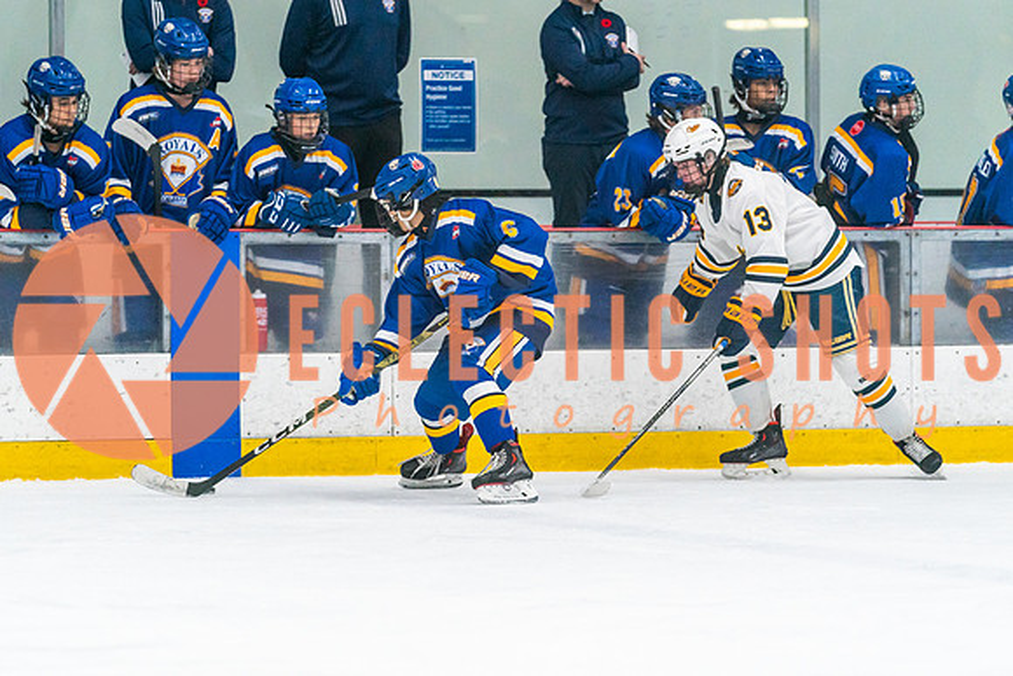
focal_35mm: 242
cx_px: 471
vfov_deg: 5.7
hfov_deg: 8.5
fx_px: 6803
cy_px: 338
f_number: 2.8
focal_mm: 178
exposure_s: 1/1250
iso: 3200
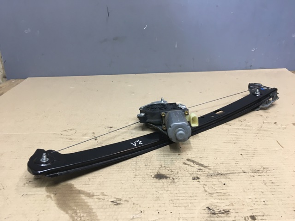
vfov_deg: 48.2
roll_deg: +0.9
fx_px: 247
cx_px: 148
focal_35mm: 29
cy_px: 110
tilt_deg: -22.0
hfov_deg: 61.7
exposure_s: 1/33
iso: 64
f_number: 2.2
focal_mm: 4.15
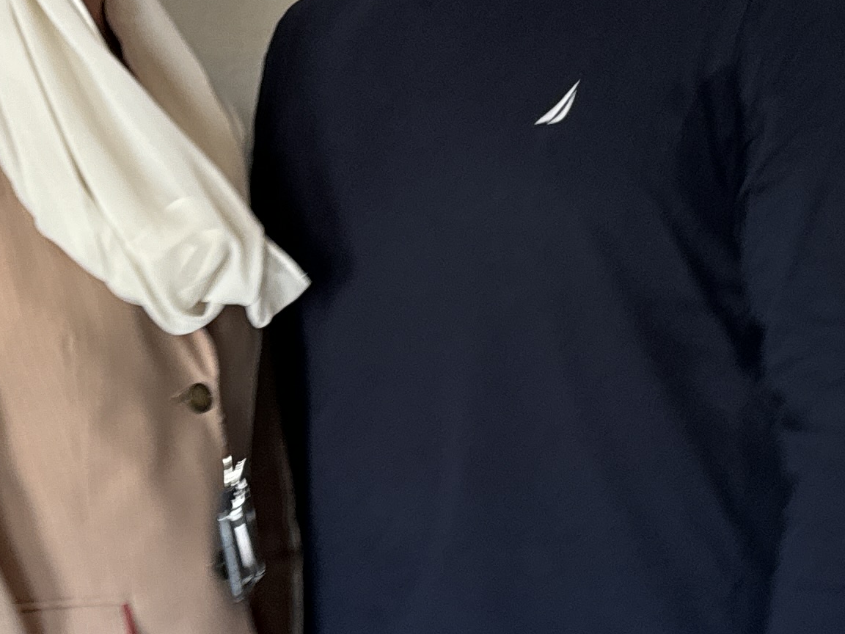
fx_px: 2050
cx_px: 405
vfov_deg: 17.5
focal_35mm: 84
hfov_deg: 23.3
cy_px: 406
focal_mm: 6.76
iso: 200
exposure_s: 1/106
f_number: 1.78
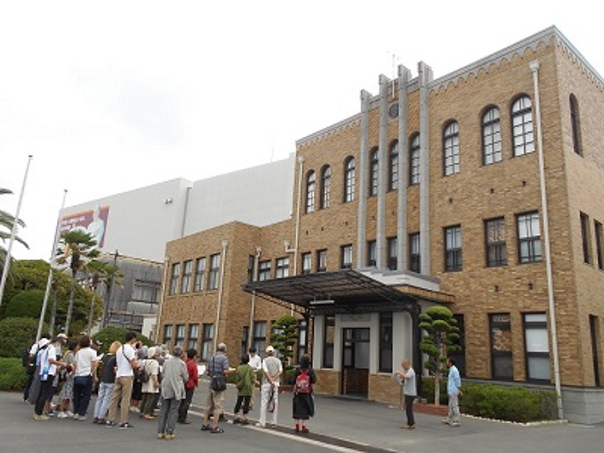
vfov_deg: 53.1
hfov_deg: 67.3
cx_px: 302
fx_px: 454
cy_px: 226
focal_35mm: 26
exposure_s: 1/320
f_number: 3.2
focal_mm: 4.6
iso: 80
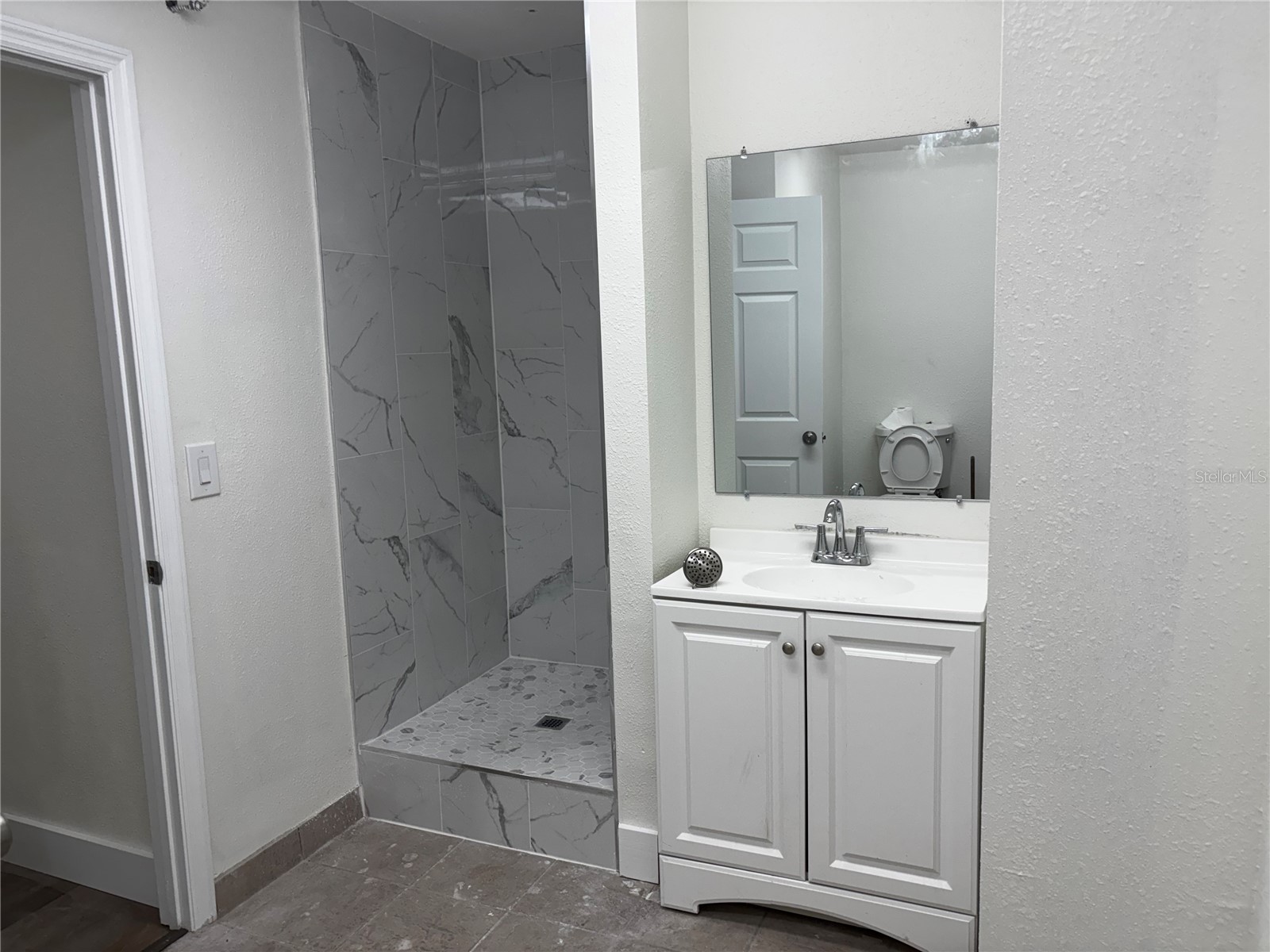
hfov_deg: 67.3
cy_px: 476
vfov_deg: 53.1
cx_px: 635
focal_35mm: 26
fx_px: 954
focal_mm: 5.96
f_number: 1.6
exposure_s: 1/120
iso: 50
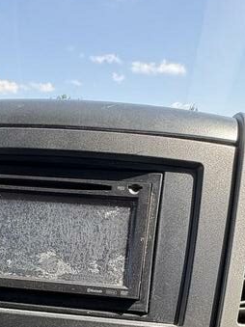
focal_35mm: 37
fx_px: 349
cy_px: 341
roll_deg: -4.4
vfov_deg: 42.0
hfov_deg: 37.9
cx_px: 70
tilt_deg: -25.7
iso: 64
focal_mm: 2.22
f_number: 2.2
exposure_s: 1/146
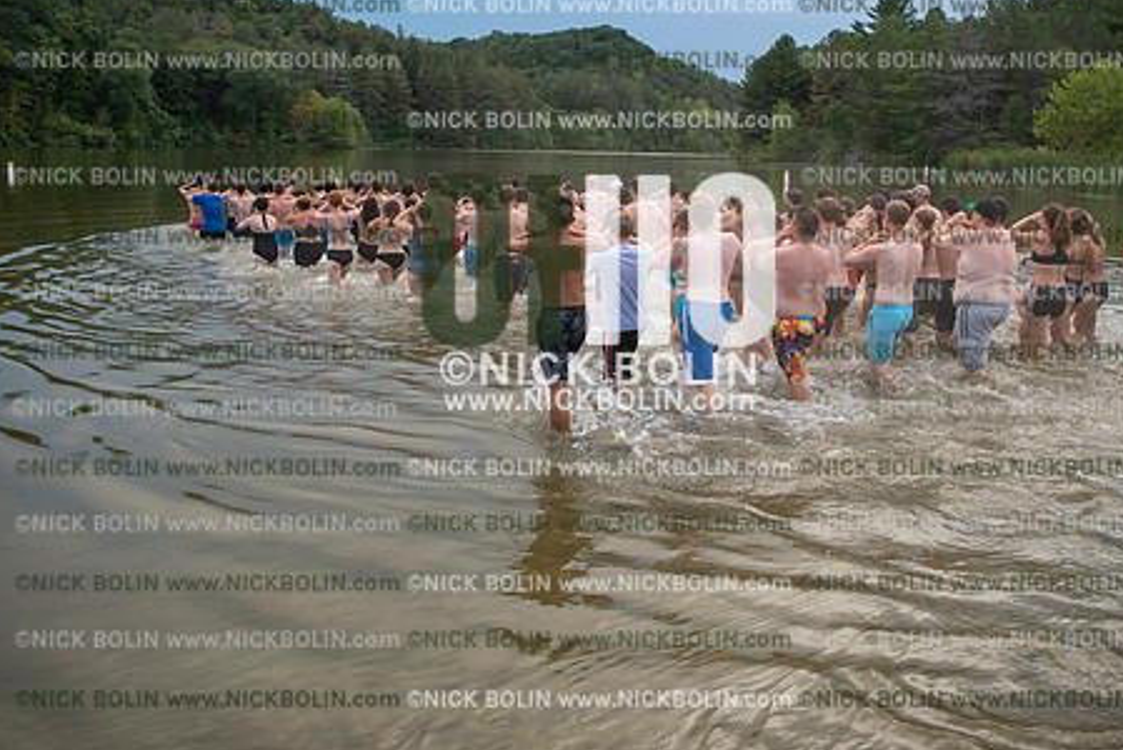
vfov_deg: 42.1
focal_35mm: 31
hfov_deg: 60.2
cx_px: 598
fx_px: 968
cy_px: 294
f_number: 3.2
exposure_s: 1/800
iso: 160
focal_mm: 24
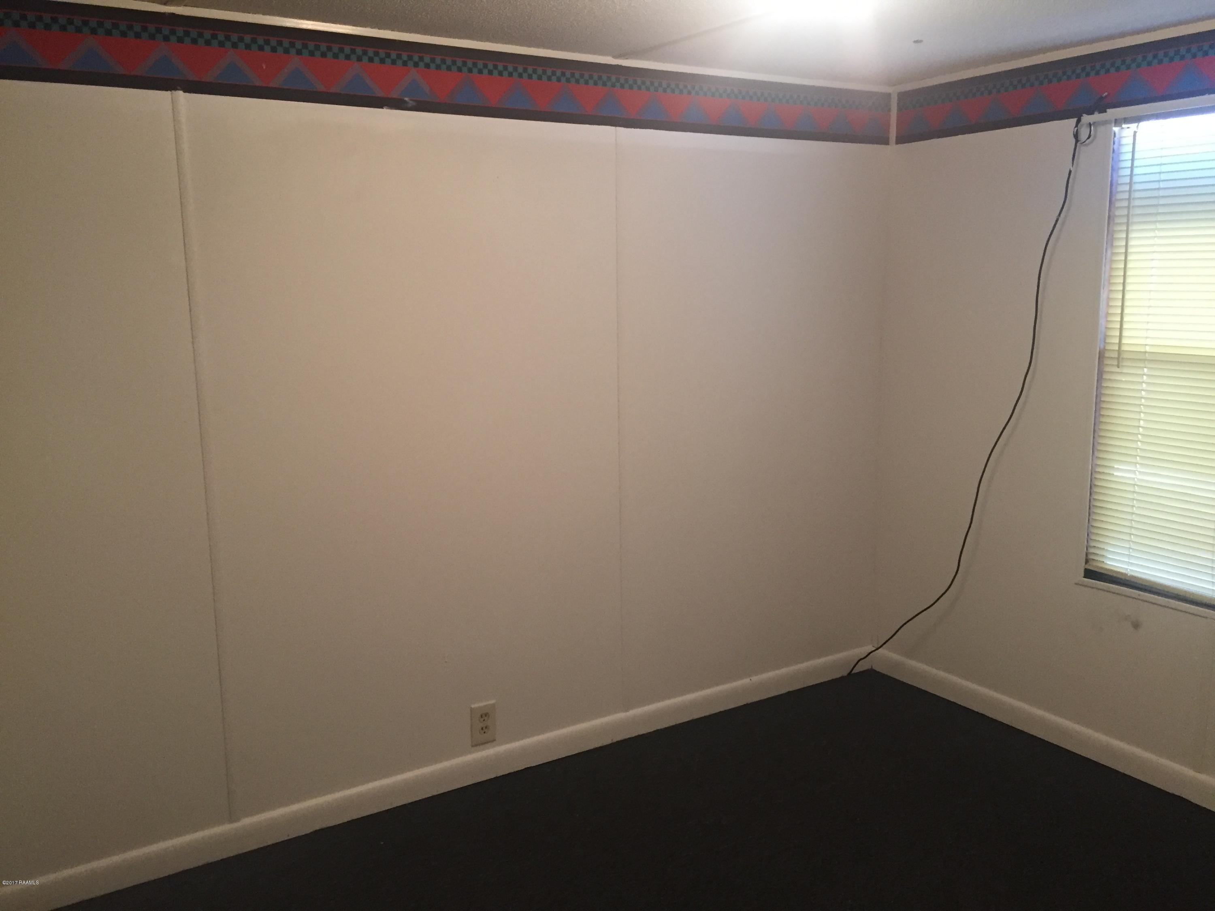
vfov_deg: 48.2
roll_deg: +0.8
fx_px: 1018
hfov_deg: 61.7
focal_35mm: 29
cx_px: 608
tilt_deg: -9.2
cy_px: 456
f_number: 2.2
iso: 160
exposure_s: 1/30
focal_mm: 4.15
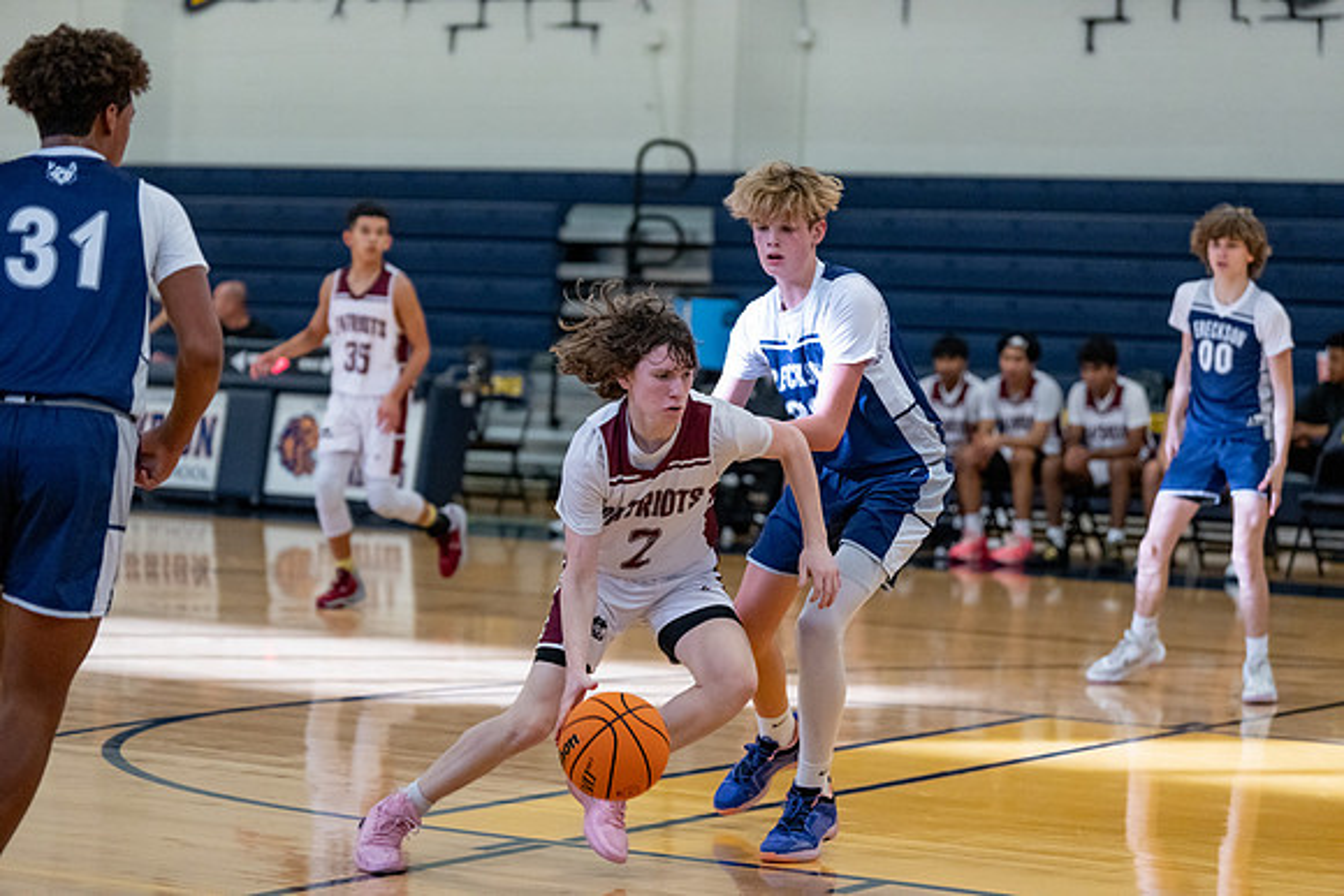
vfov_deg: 13.3
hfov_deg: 19.8
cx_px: 672
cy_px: 448
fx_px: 3846
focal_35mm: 103
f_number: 2.8
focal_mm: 103
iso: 5000
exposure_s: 1/1000
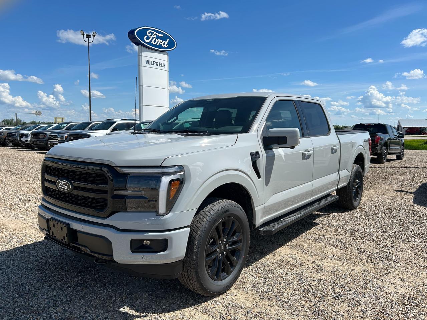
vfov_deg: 53.1
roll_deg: -0.5
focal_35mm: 26
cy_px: 160
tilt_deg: -3.4
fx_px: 321
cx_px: 214
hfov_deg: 67.3
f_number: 1.5
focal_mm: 5.7
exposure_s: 1/5882
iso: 50
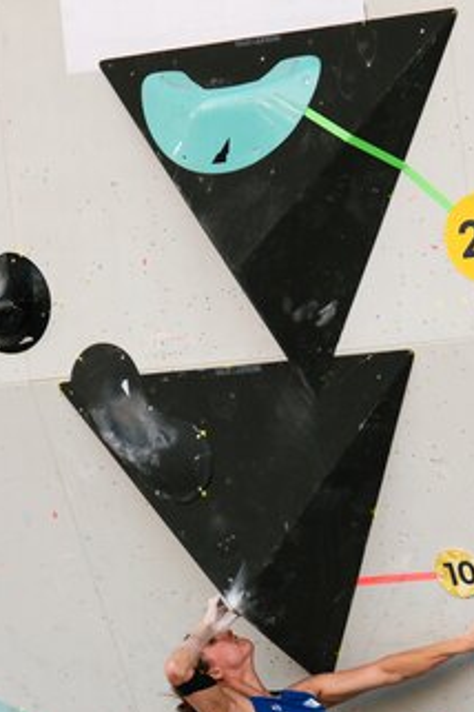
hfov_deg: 5.7
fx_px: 4720
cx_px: 282
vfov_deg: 8.6
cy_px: 421
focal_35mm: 239
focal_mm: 80
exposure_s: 1/400
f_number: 4
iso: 500
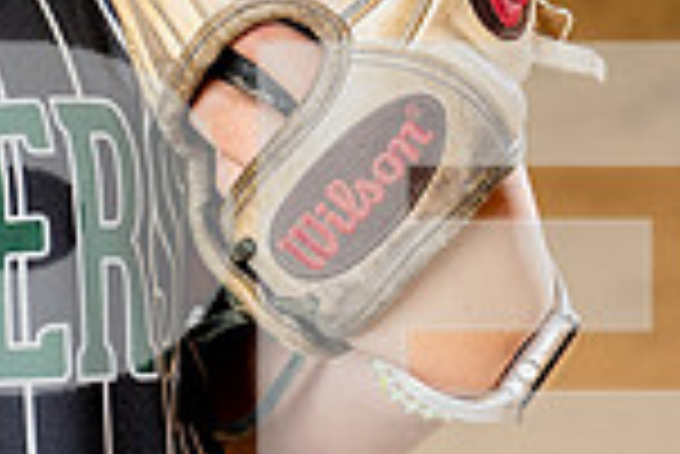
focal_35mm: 270
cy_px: -263
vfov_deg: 5.1
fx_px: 5105
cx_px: -356
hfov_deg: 7.5
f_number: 4
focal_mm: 63
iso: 500
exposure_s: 1/250
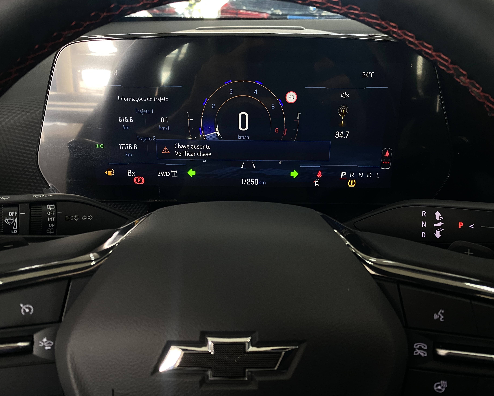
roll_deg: +0.0
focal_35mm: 28
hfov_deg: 62.2
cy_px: 192
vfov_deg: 51.5
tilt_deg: -25.2
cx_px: 248
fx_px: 409
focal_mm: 4.25
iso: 250
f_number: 1.8
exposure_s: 1/60
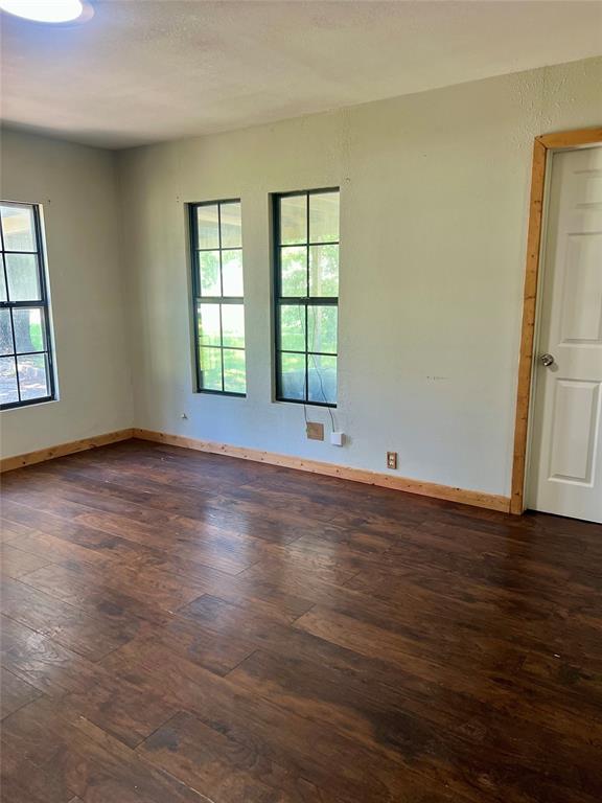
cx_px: 301
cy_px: 402
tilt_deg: -11.1
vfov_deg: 67.3
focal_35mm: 26
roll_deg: +0.6
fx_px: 603
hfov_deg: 53.1
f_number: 1.5
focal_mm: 5.7
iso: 125
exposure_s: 1/113
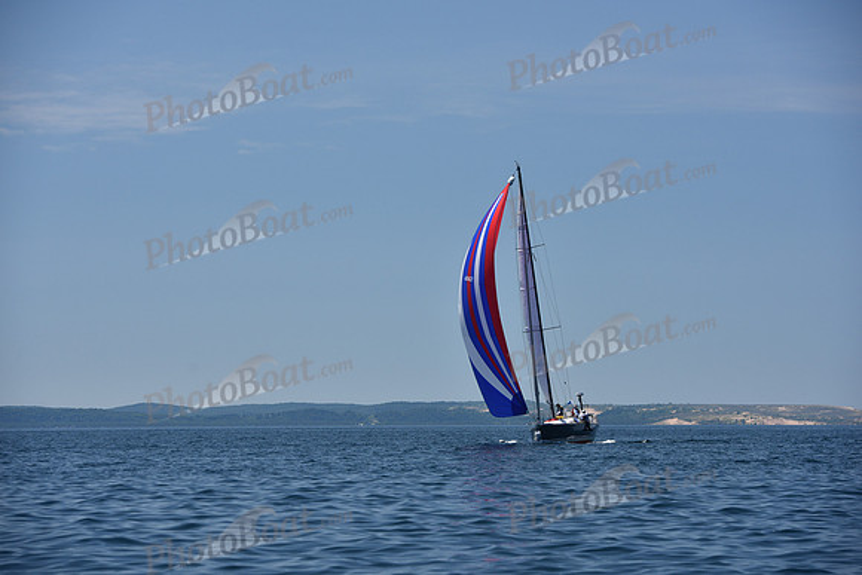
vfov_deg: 11.4
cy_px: 288
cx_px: 431
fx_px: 2874
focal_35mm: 120
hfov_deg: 17.1
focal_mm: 120
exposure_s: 1/800
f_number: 6.3
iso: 250
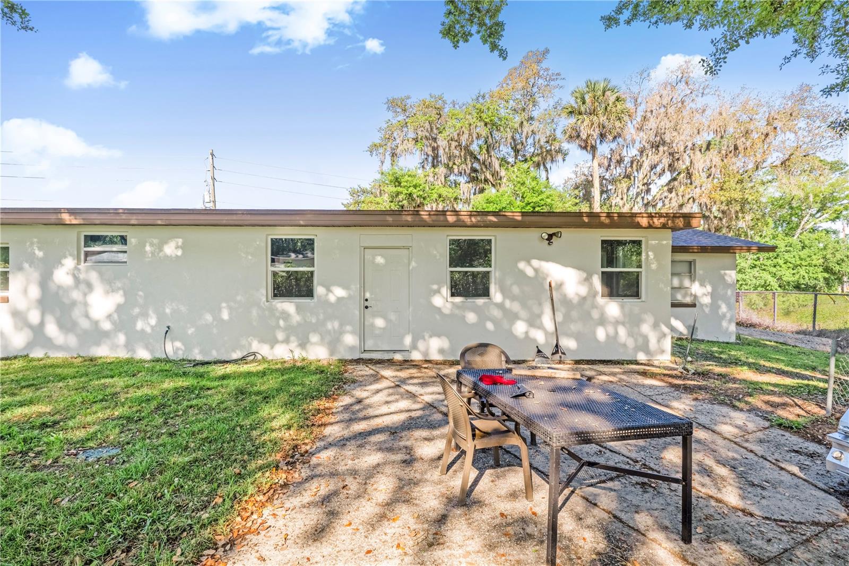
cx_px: 424
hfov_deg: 95.0
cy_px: 283
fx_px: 389
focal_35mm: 16
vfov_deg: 72.0
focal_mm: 11
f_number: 9
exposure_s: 1/2500
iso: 250
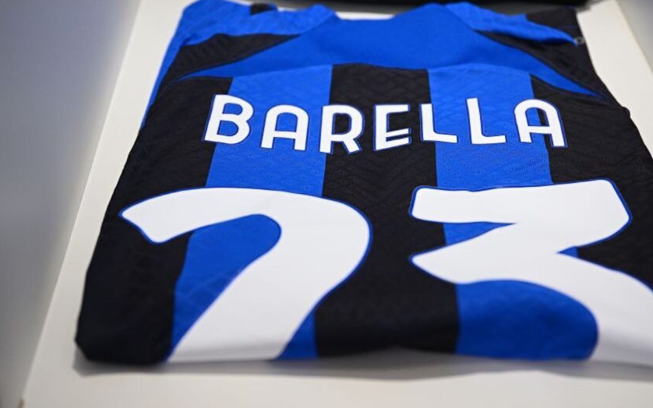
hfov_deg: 33.4
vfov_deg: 21.3
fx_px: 1086
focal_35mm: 61
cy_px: 151
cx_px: 365
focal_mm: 49
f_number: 3.5
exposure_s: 1/200
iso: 1250
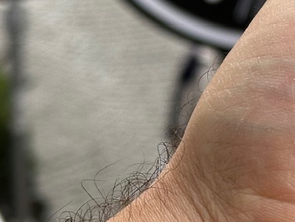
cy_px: 57
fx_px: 1544
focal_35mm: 181
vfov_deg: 8.2
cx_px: 488
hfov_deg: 10.4
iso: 64
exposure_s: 1/990
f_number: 1.78
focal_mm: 6.86
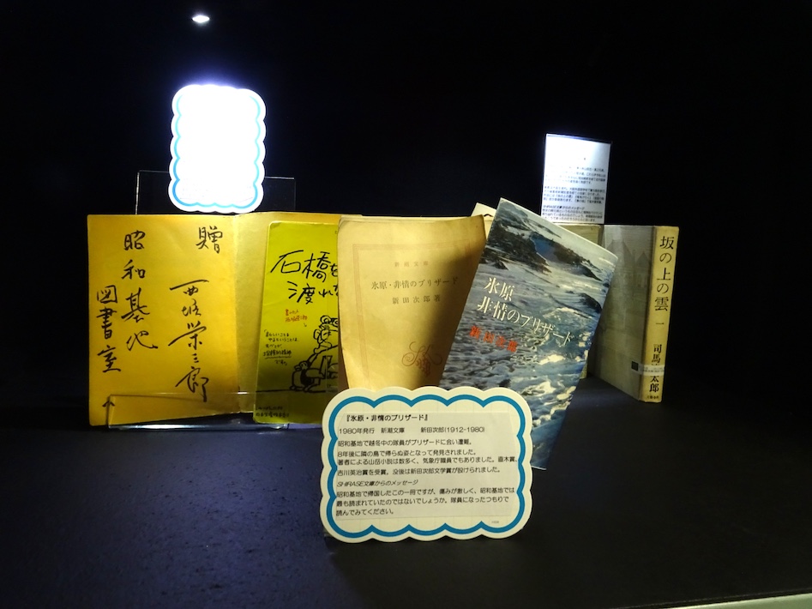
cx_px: 406
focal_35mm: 24
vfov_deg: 56.8
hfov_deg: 71.6
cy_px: 304
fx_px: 563
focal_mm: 4.1
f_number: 3.5
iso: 800
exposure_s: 1/20
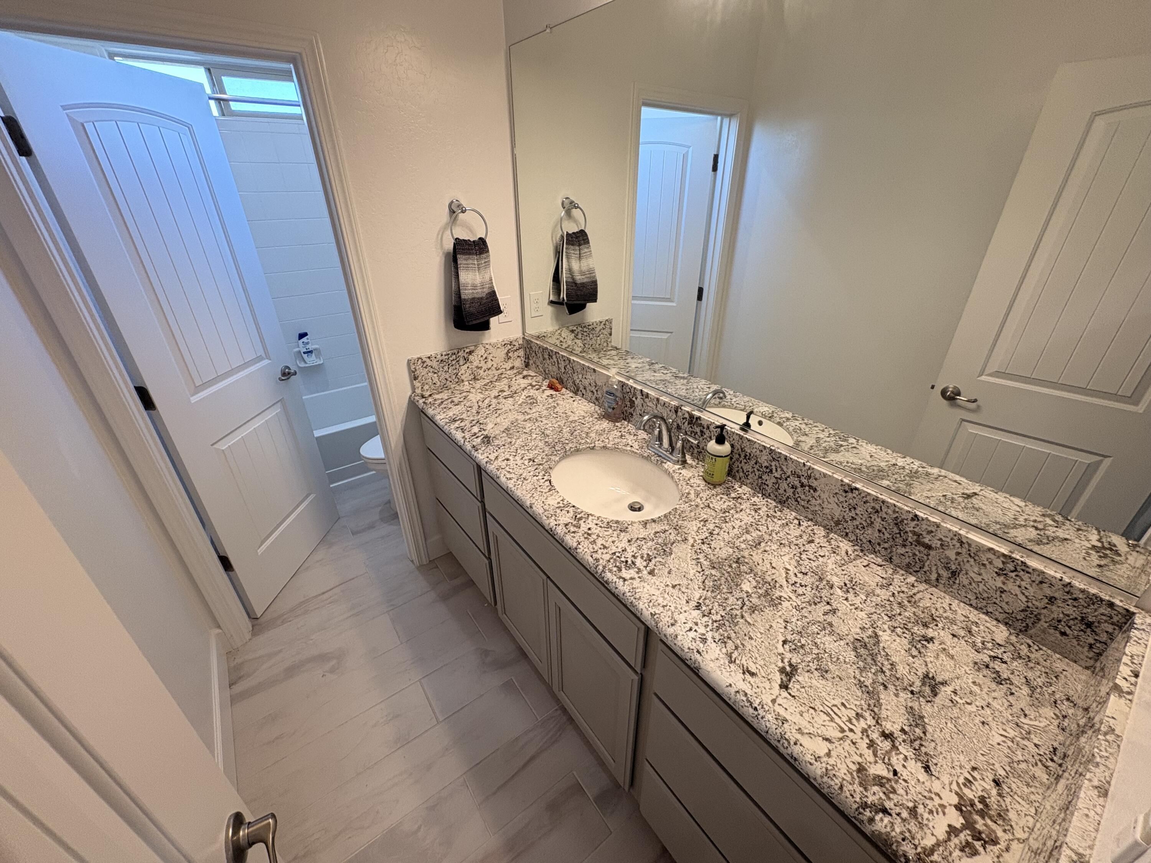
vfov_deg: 85.7
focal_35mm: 14
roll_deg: +1.3
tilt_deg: -26.7
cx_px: 576
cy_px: 432
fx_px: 466
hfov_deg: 102.1
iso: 125
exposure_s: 1/120
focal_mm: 2.22
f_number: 2.2
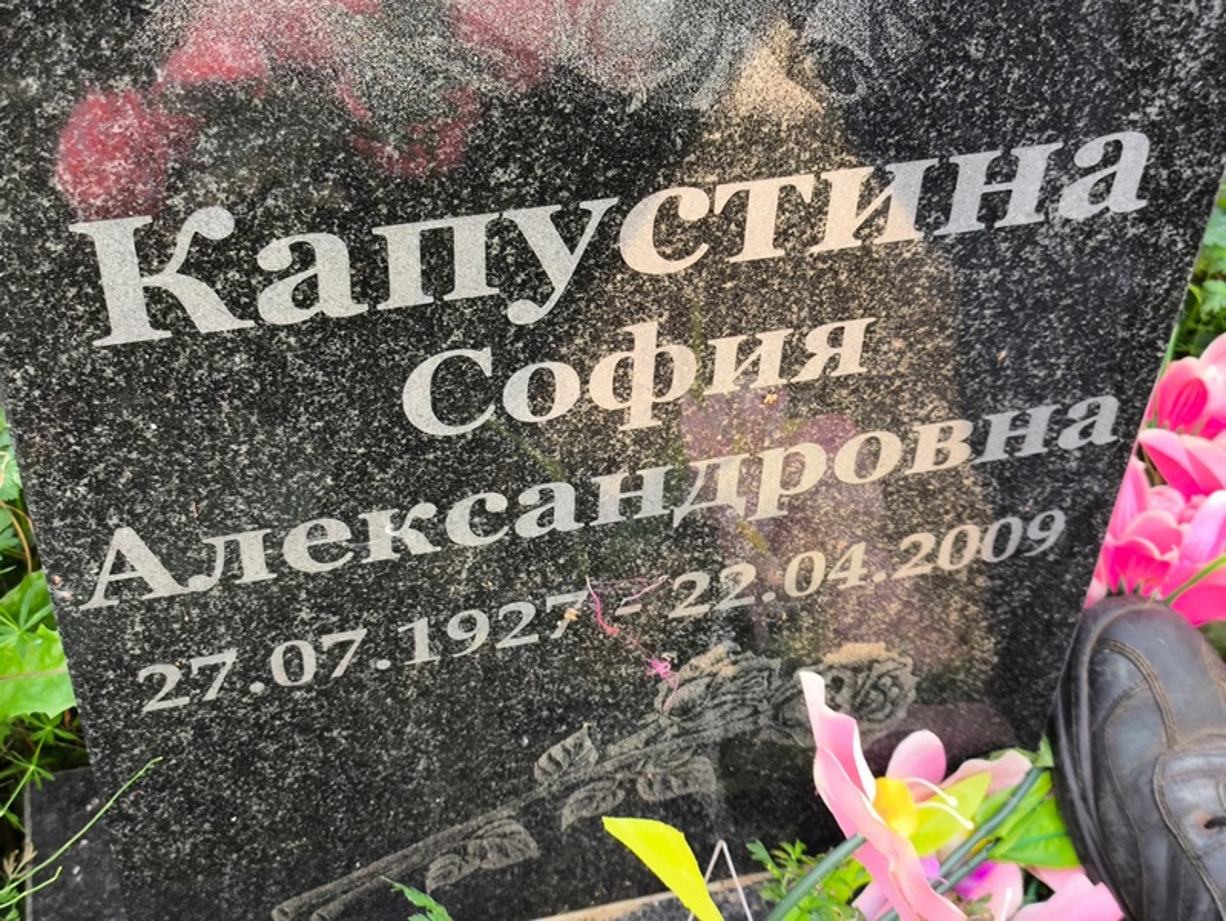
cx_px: 613
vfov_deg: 29.1
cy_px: 460
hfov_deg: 38.2
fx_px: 1772
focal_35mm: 50
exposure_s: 1/50
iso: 64
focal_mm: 4.71
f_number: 1.7
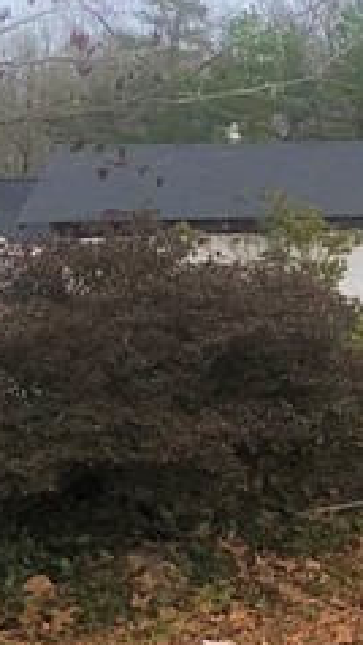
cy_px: 165
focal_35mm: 136
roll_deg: +1.0
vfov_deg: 15.7
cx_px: 1327
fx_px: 2326
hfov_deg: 7.2
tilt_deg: +2.5
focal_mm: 3.99
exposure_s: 1/1143
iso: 20
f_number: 1.8
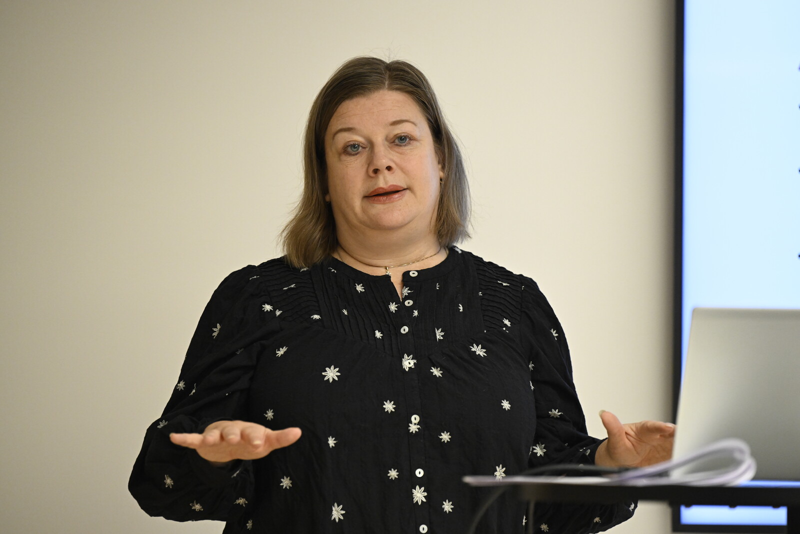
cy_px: 267
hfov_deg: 11.4
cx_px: 400
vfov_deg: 7.6
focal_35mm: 180
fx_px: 4000
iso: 3200
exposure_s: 1/320
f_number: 3.2
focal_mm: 180
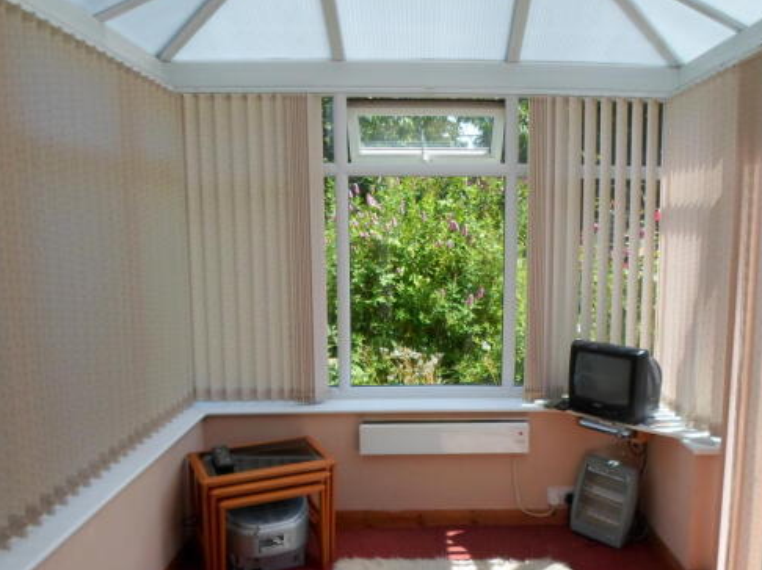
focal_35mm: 30
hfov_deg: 59.6
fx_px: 660
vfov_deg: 46.7
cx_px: 452
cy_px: 314
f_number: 2.5
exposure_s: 1/500
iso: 80
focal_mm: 4.5
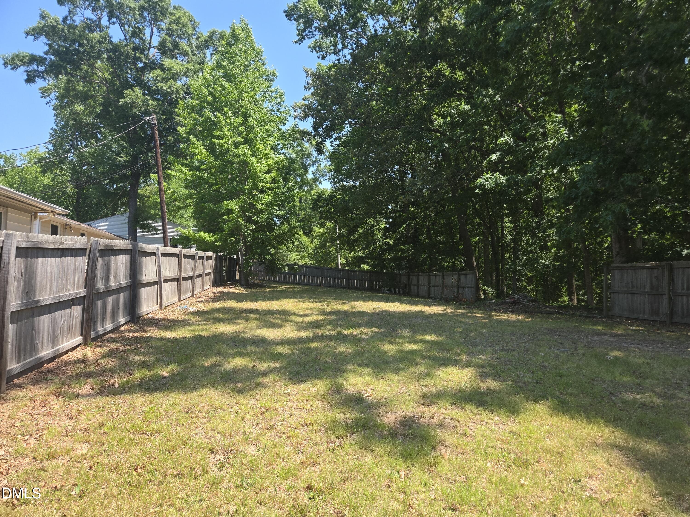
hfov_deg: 73.9
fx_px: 458
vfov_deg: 58.9
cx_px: 345
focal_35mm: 23
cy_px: 258
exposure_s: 1/1819
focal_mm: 5.4
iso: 80
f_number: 1.8
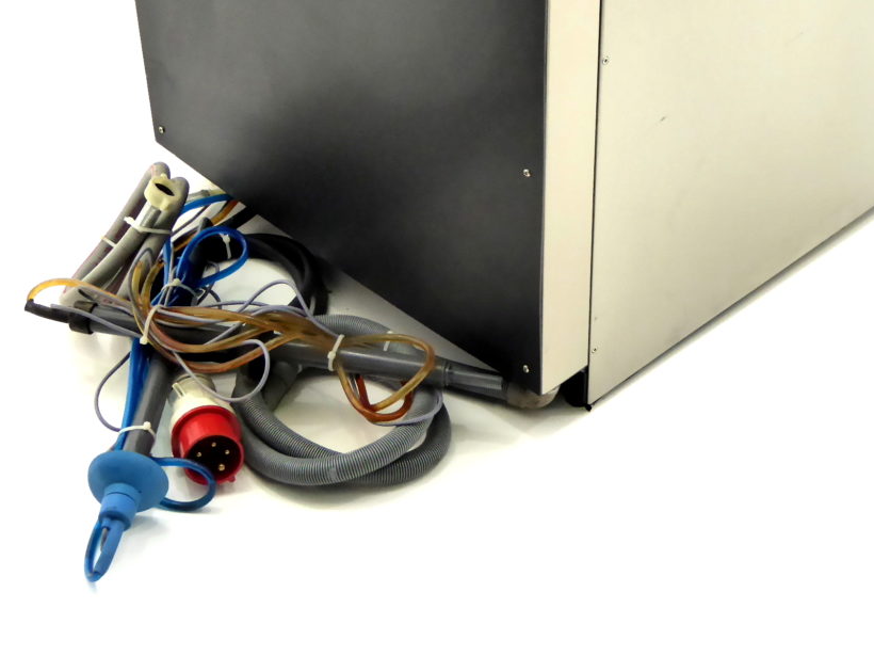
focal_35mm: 73
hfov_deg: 26.7
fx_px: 1843
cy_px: 250
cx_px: 455
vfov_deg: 20.1
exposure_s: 1/50
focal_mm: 10.3
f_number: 4.2
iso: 400
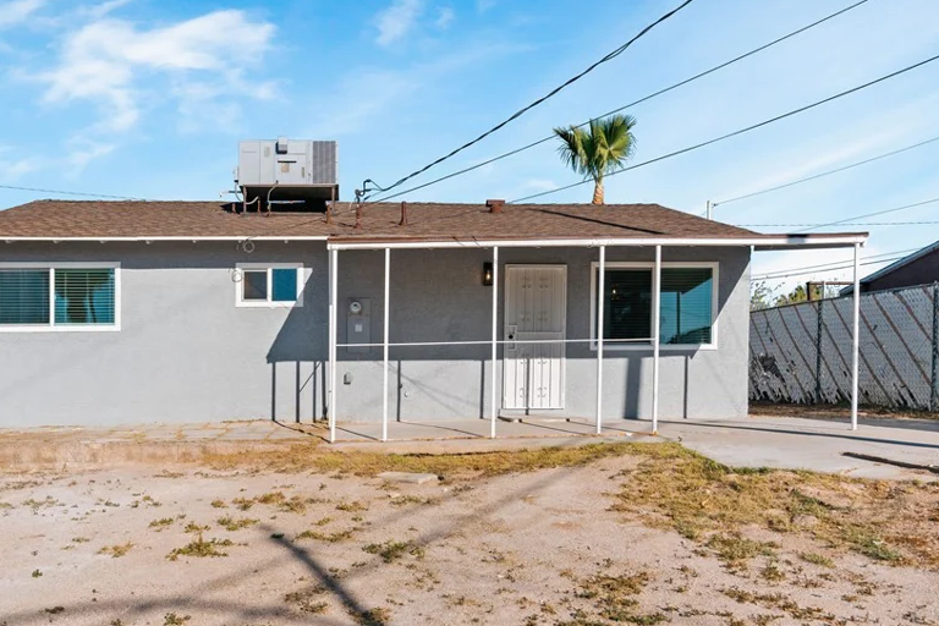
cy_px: 377
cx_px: 356
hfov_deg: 64.6
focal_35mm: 28
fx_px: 730
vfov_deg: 46.1
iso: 500
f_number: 8
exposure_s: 1/3000
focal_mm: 21
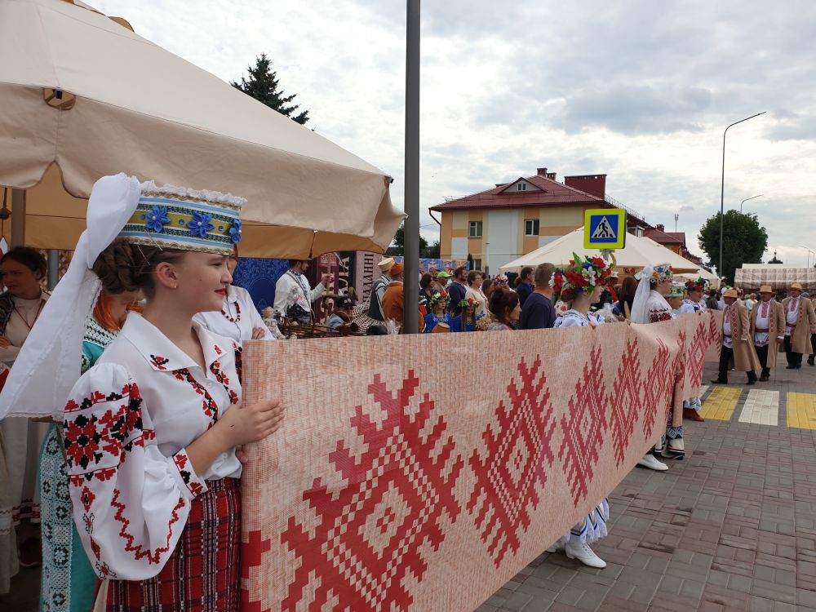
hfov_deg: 67.3
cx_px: 408
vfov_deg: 53.1
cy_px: 306
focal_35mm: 26
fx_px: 613
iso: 50
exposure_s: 1/1462
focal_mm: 4.3
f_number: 2.4
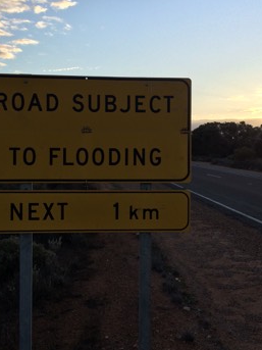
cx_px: 124
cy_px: 165
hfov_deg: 32.8
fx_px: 444
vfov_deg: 42.9
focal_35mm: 44
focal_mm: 4.15
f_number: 2.2
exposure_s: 1/1580
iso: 32
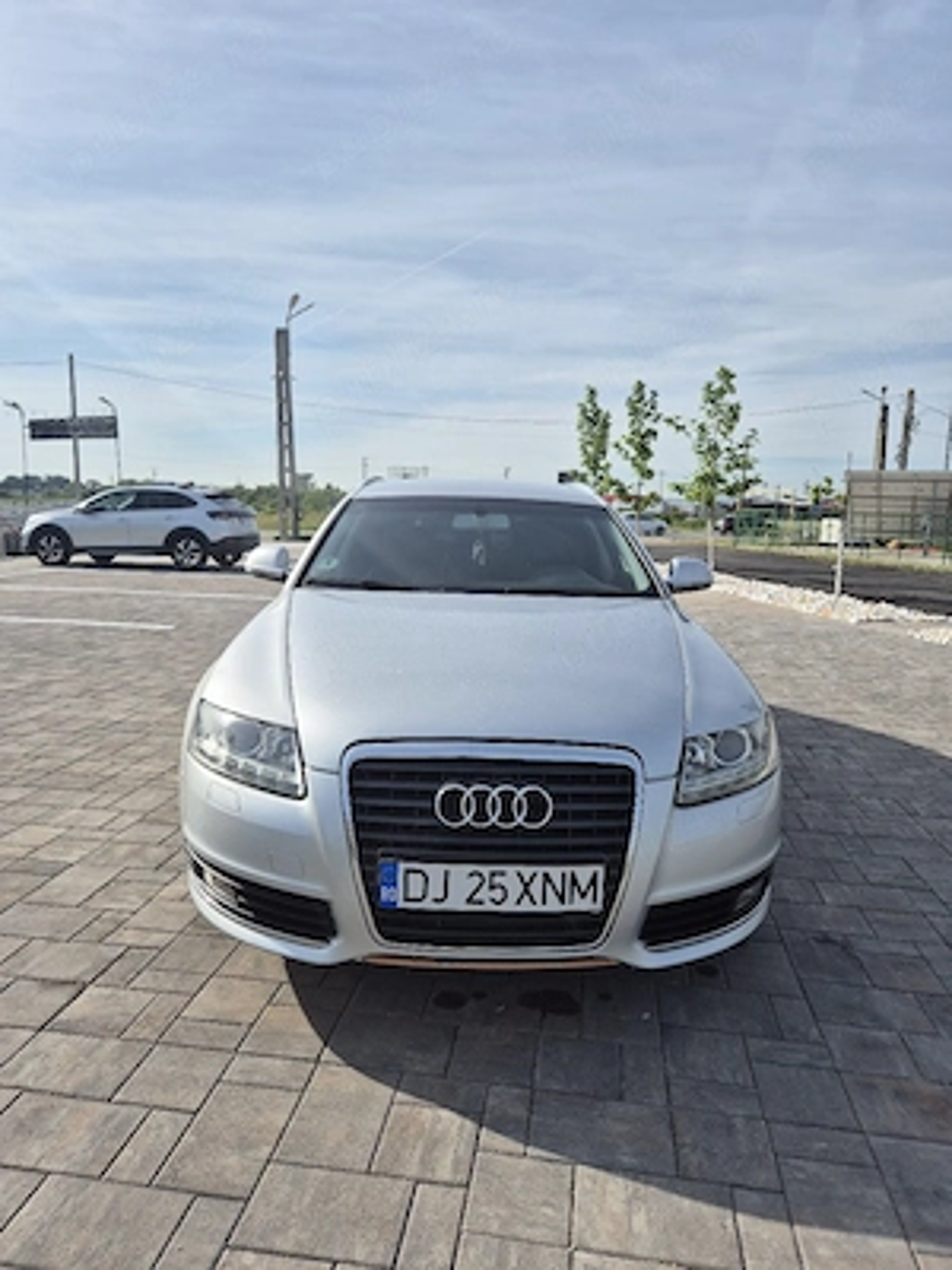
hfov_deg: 58.9
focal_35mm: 23
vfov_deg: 73.9
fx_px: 843
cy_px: 635
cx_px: 476
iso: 25
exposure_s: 1/2000
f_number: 1.8
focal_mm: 5.4
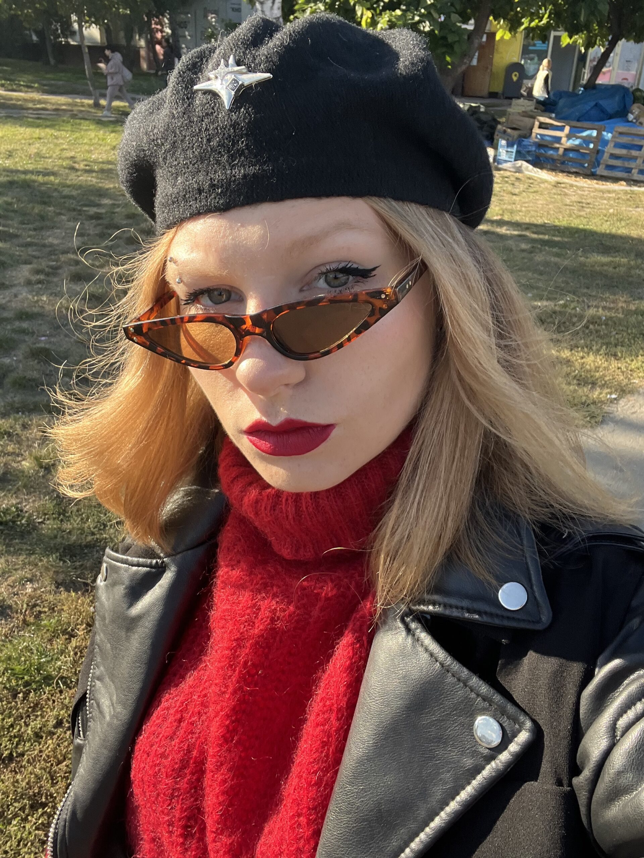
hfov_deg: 46.8
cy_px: 429
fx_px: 744
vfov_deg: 60.0
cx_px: 322
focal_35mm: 30
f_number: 2.2
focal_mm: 2.71
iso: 25
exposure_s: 1/213
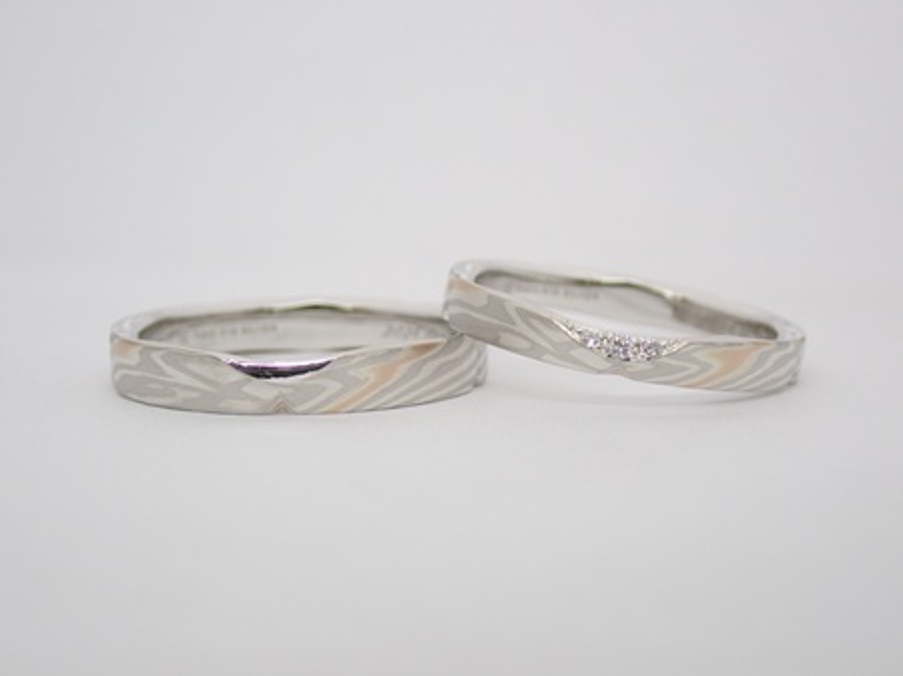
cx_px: 452
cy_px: 338
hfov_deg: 25.3
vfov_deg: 19.1
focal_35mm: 77
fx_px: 2008
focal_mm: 13.65
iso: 200
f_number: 4.1
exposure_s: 1/125
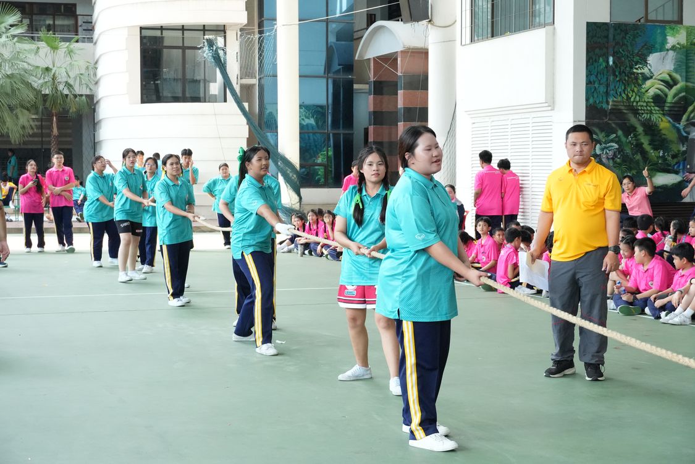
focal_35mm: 64
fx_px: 1245
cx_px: 348
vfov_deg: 21.1
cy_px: 232
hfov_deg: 31.2
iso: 3200
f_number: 5.6
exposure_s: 1/500
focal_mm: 43
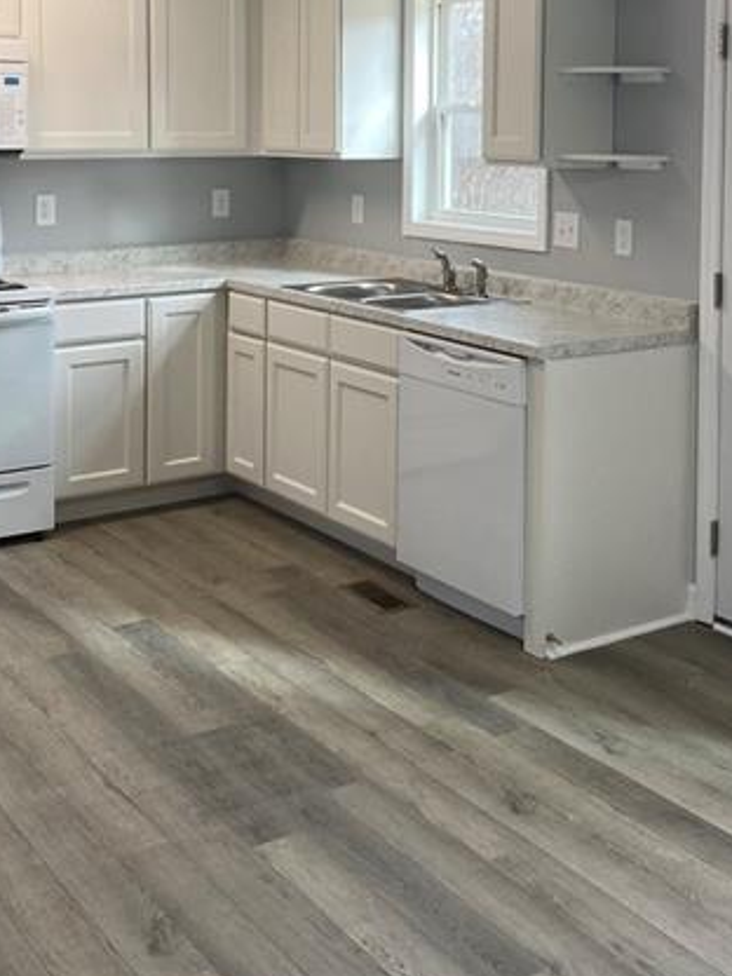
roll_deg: -0.5
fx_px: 1353
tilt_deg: -1.9
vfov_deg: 38.1
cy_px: 185
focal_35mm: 48
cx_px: 385
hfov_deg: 30.3
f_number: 1.8
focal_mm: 4.25
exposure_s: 1/120
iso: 64
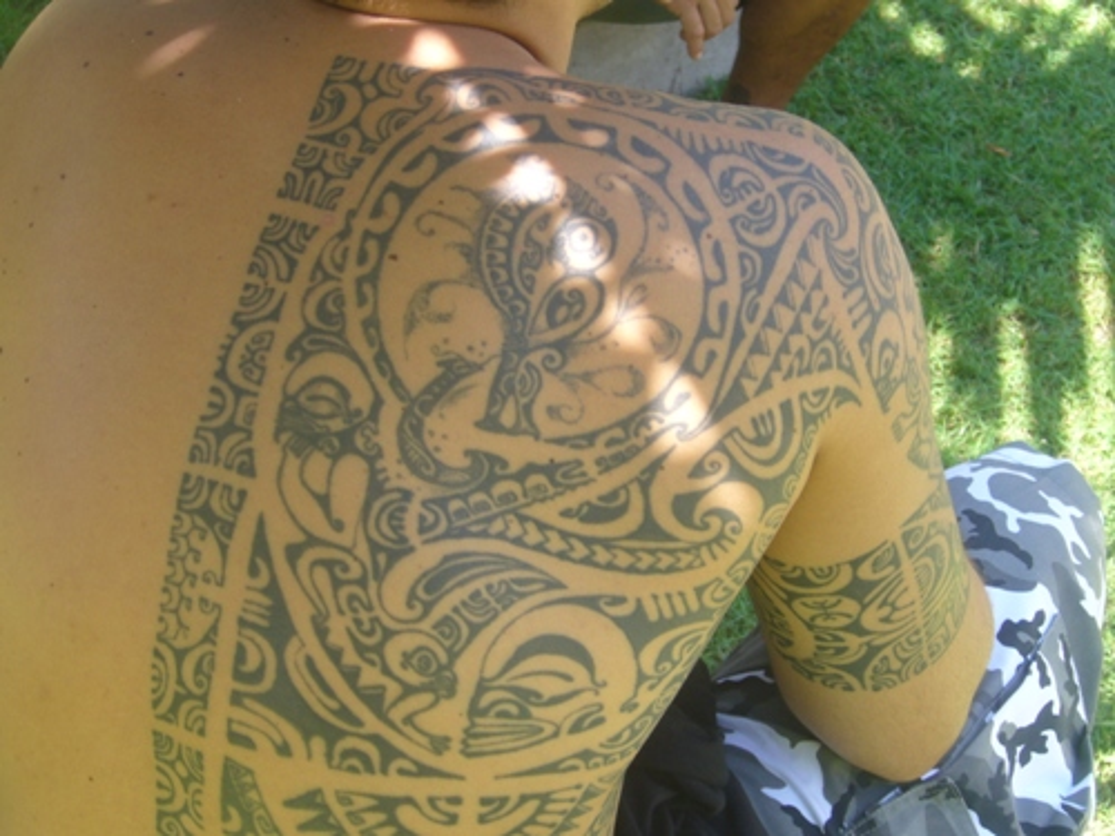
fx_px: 2029
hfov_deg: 30.7
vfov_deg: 23.3
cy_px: 418
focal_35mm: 63
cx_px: 558
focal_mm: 10.4
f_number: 3.8
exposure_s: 1/60
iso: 80
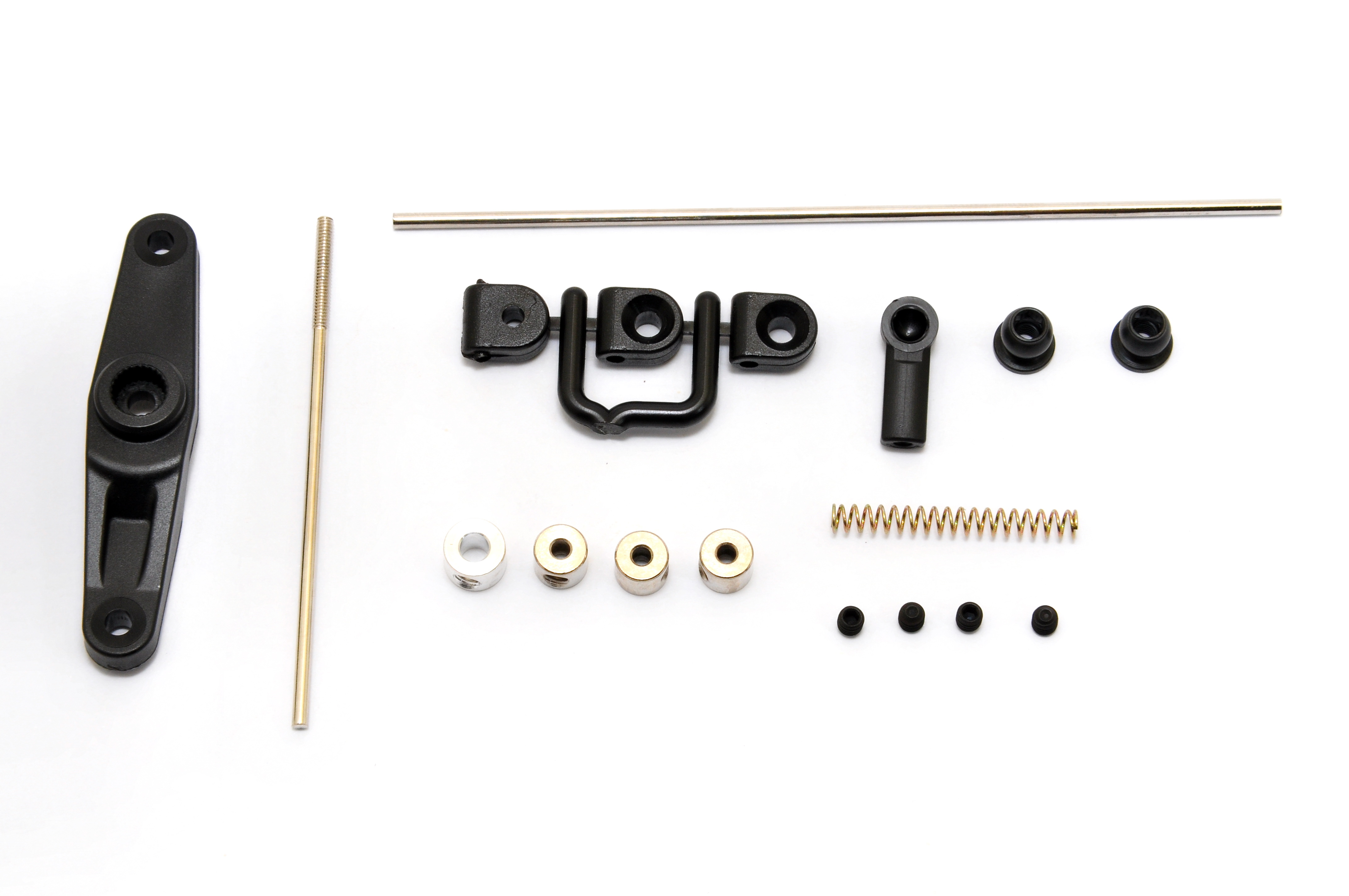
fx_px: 5502
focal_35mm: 147
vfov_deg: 9.3
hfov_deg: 14.0
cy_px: 448
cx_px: 674
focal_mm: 98
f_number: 22
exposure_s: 1/60
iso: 400
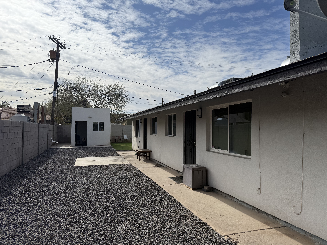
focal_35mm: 24
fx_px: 227
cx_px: 164
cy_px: 122
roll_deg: -0.3
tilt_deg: +1.5
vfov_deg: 56.8
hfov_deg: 71.6
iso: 80
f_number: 1.78
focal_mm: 6.76
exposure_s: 1/14286
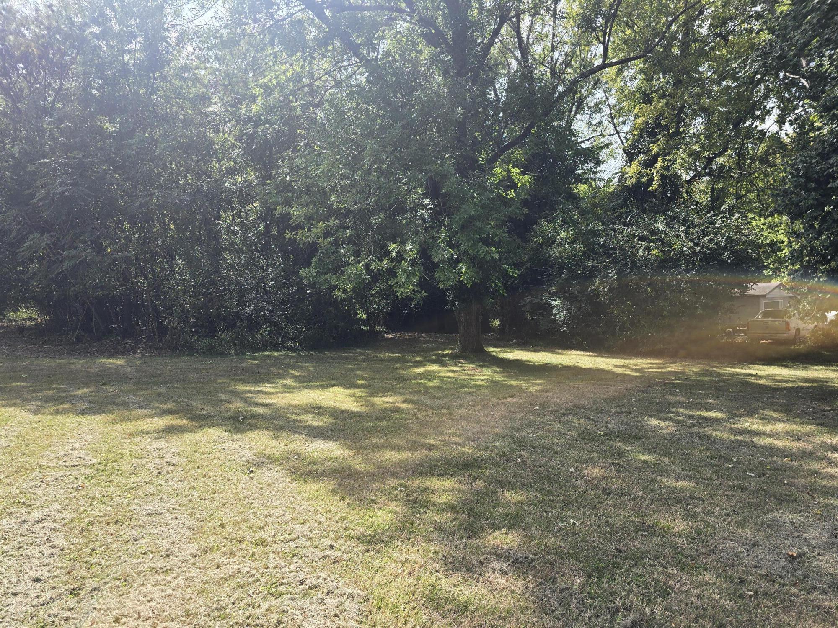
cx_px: 419
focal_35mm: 23
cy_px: 314
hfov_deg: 73.9
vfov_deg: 58.9
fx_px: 557
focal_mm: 6.3
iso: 12
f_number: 1.7
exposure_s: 1/243
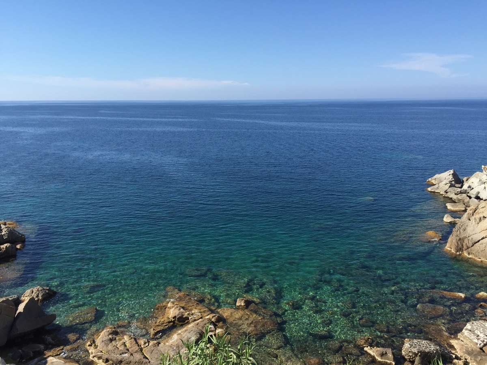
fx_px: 408
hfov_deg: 61.7
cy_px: 182
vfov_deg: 48.2
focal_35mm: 29
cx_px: 244
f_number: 2.2
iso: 32
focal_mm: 4.15
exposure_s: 1/1883
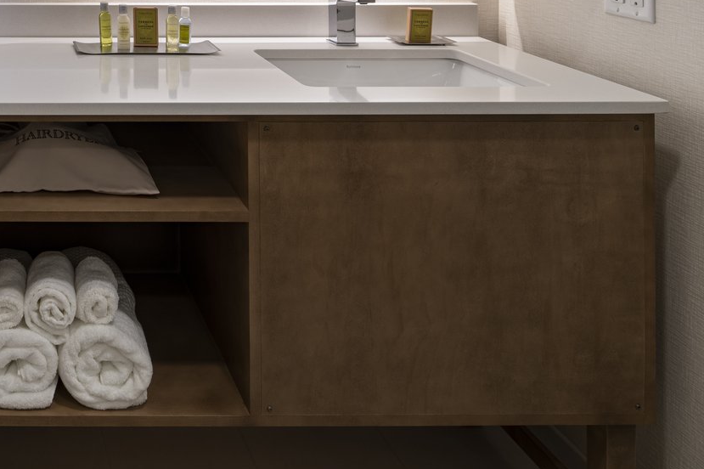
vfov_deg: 29.9
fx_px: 801
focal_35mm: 41
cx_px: 23
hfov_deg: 42.0
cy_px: -21
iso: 200
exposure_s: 1/6
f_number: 8
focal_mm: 19
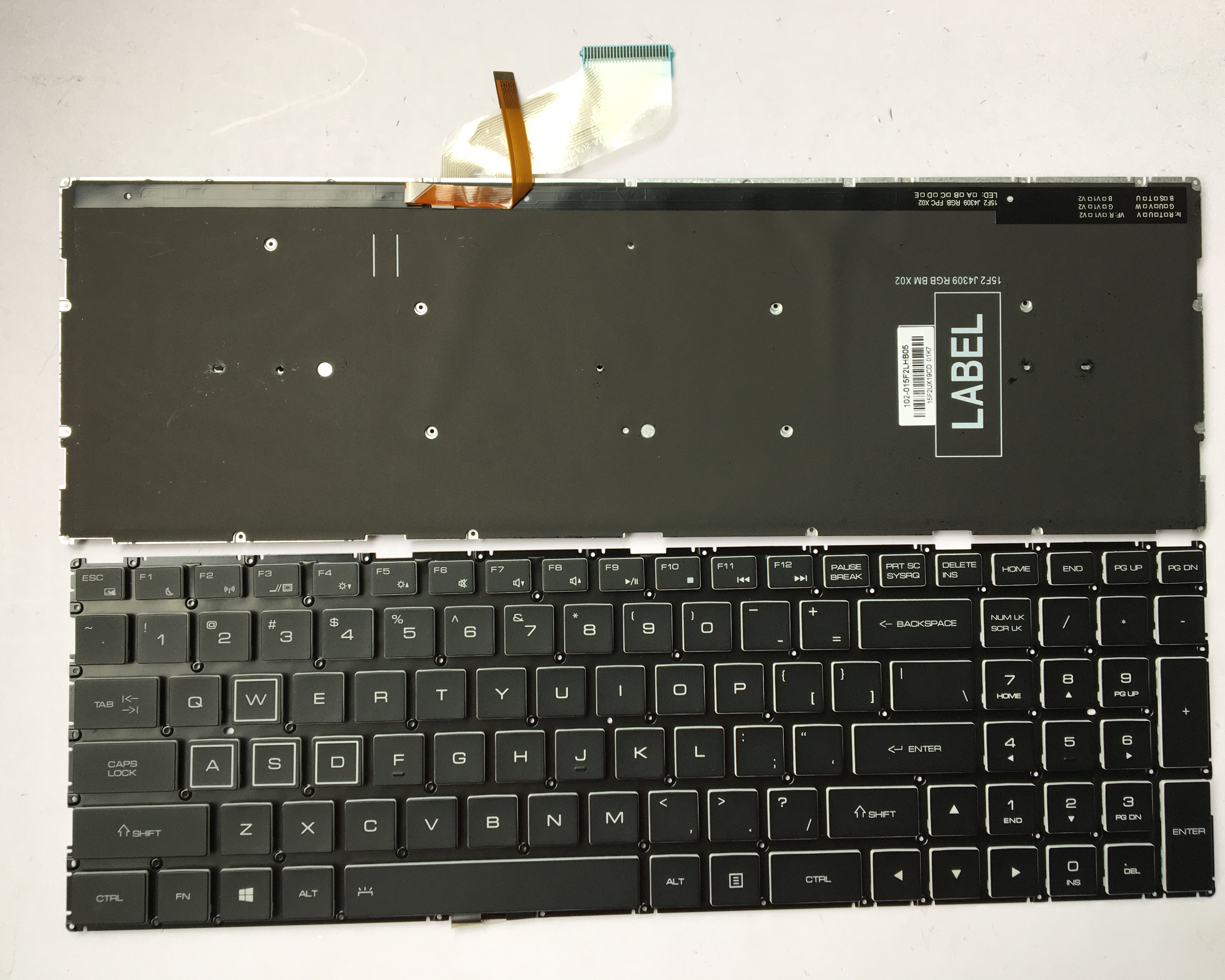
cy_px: 489
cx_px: 609
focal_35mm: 31
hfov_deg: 57.2
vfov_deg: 47.1
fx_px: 1124
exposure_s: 1/100
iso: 32
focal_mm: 4.15
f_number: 2.2
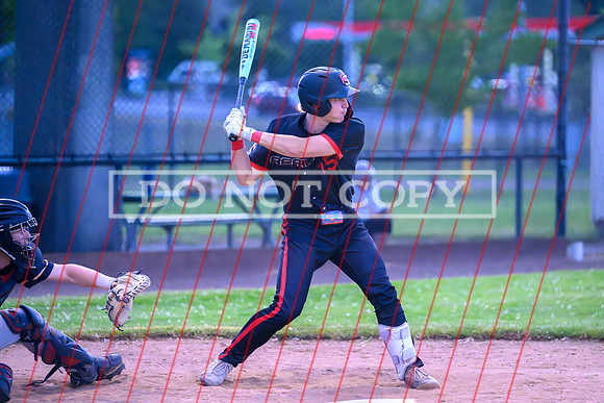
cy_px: 185
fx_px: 3364
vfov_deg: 6.9
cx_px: 326
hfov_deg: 10.3
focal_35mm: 200
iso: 12800
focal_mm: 165
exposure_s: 1/2500
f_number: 2.8
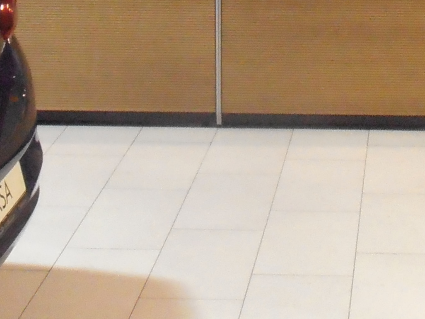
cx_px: 376
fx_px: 1718
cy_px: -166
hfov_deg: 14.0
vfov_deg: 10.2
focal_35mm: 140
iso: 800
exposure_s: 1/40
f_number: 4.2
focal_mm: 7.87
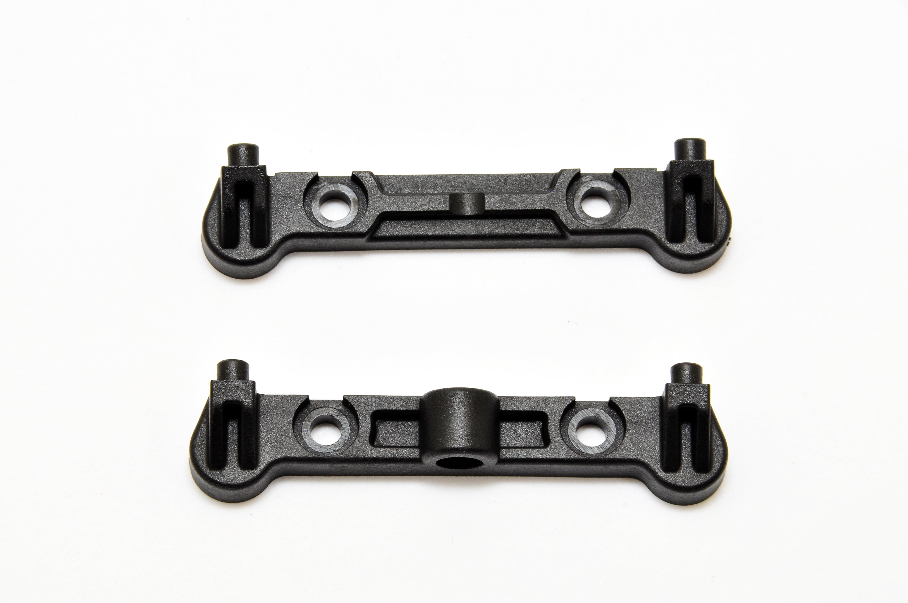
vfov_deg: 6.8
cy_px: 302
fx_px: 5101
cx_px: 454
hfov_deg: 10.2
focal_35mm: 202
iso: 400
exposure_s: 1/60
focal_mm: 135
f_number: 22
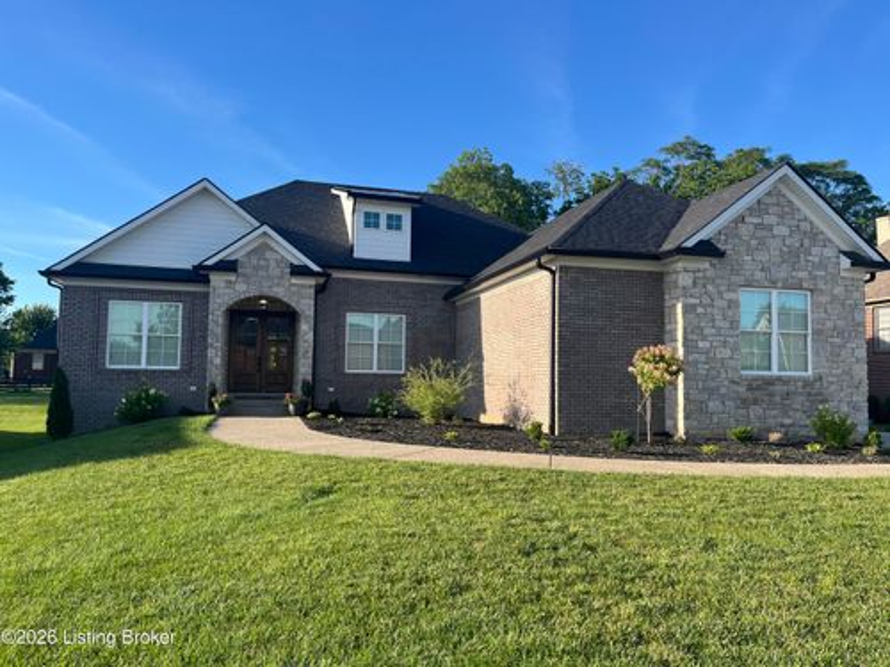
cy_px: 334
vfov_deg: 53.1
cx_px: 445
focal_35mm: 26
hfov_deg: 67.3
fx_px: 668
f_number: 1.6
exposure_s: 1/1404
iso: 50
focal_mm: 5.1
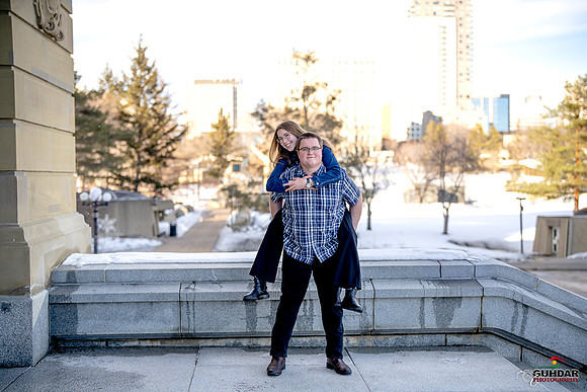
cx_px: 294
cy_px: 196
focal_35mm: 50
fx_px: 815
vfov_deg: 27.0
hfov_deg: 39.6
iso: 400
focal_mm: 50
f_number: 1.8
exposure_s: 1/6400
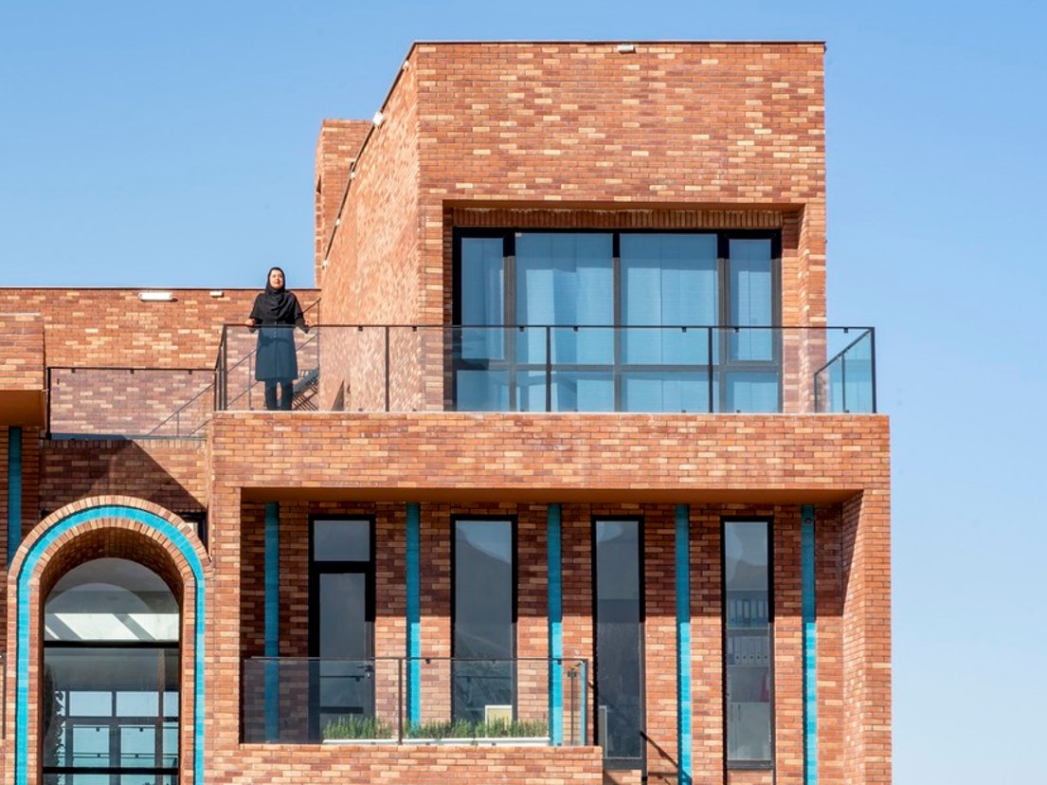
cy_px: 575
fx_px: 4475
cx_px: 106
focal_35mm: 148
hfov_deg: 13.2
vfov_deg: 10.0
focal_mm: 85
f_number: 22
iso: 100
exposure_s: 1/20
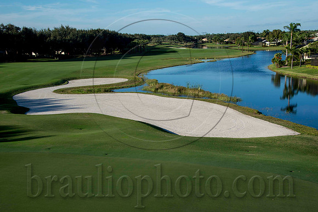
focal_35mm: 51
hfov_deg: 39.0
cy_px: 112
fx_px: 449
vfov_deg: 26.6
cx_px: 161
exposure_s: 1/400
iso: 200
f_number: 10
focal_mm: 48
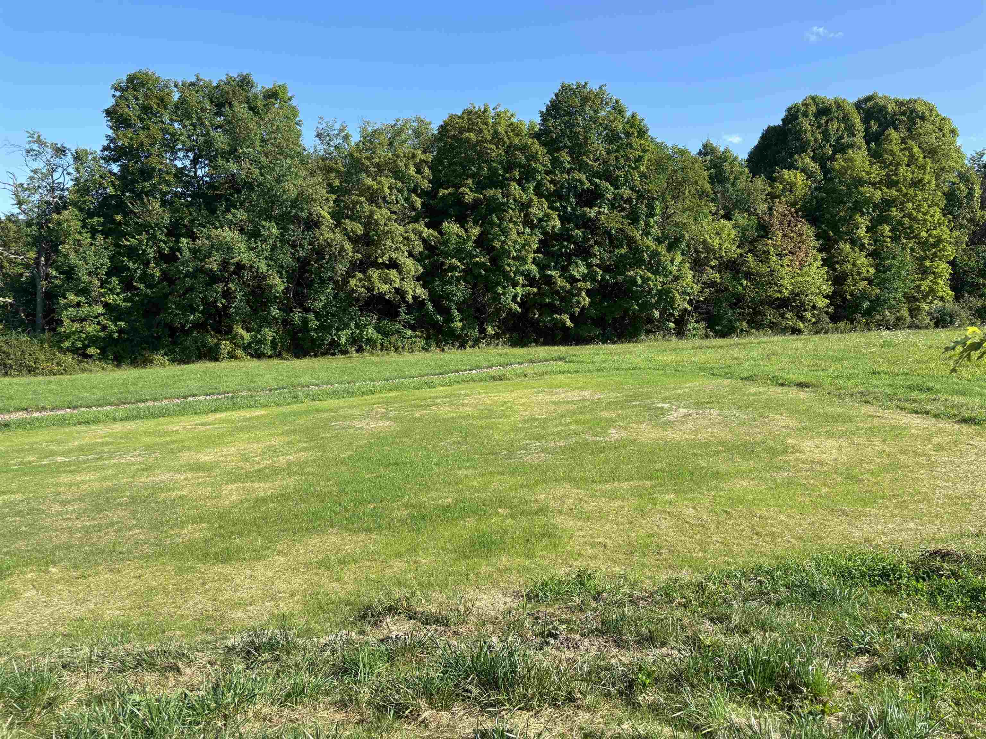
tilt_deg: -5.3
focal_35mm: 26
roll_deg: -1.8
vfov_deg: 53.1
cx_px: 493
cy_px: 370
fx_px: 741
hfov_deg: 67.3
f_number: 1.6
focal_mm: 5.96
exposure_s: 1/1695
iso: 50
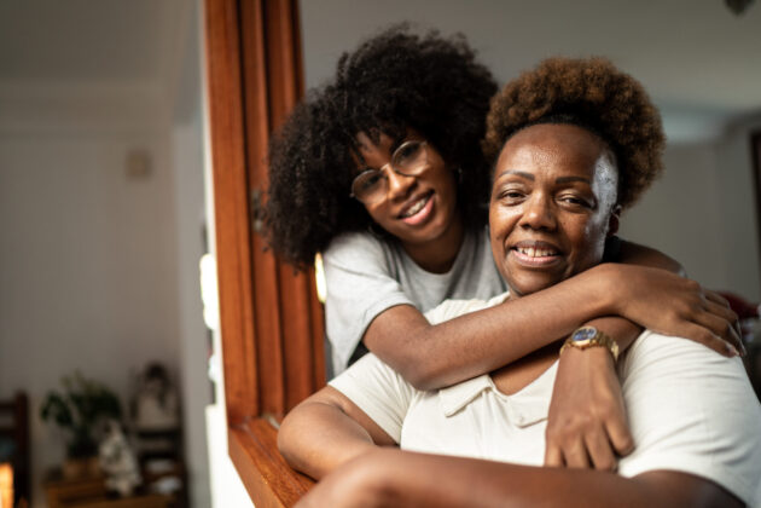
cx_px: 380
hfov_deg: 54.4
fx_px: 740
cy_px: 254
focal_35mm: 35
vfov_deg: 37.9
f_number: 1.4
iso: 400
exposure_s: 1/320
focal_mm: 35
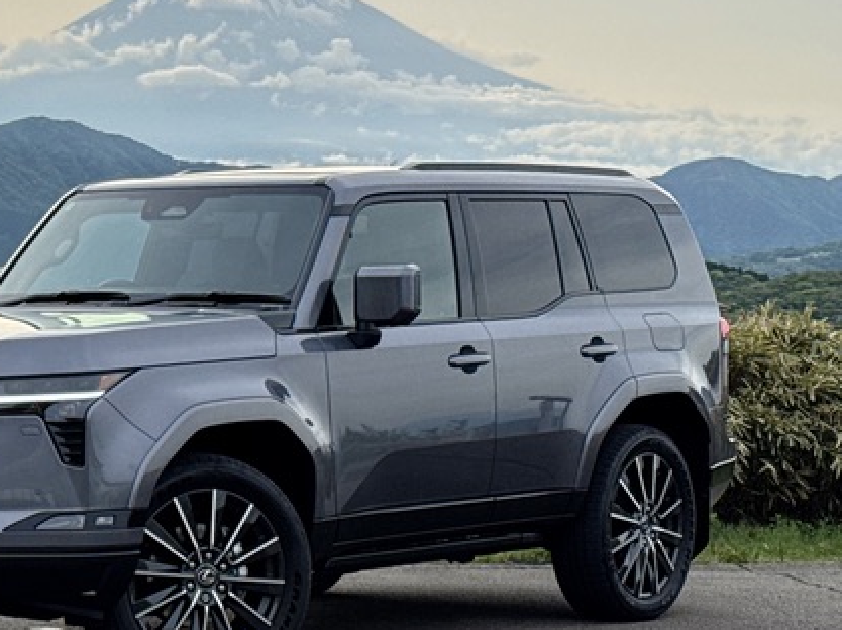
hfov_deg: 16.3
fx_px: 2868
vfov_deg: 12.5
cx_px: -30
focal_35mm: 118
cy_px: 456
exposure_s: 1/3096
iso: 64
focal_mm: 6.76
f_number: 1.78
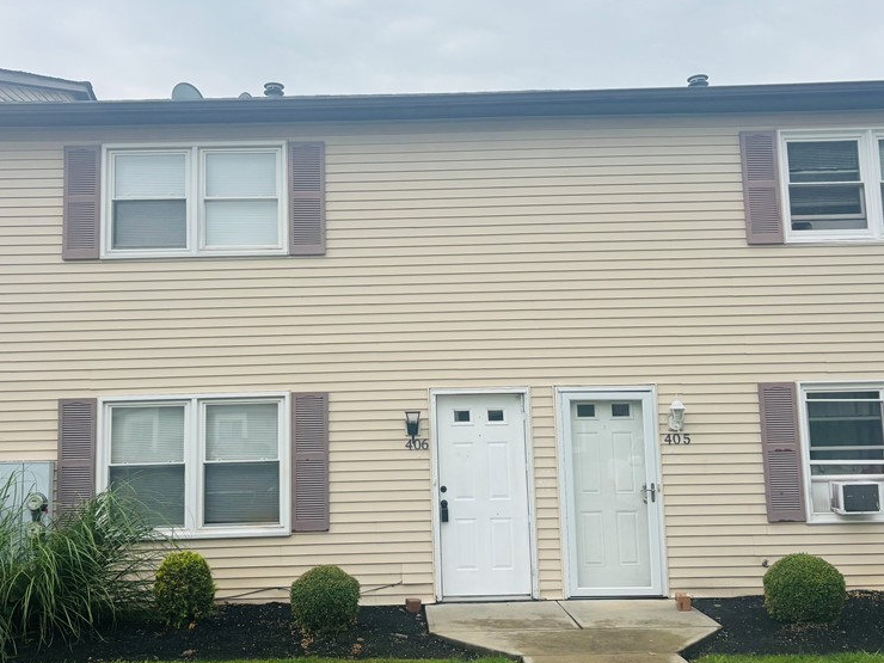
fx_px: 919
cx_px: 391
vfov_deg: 39.6
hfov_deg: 51.2
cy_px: 314
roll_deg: +1.6
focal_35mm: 36
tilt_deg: +7.4
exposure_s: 1/1399
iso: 50
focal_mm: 5.96
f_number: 1.6
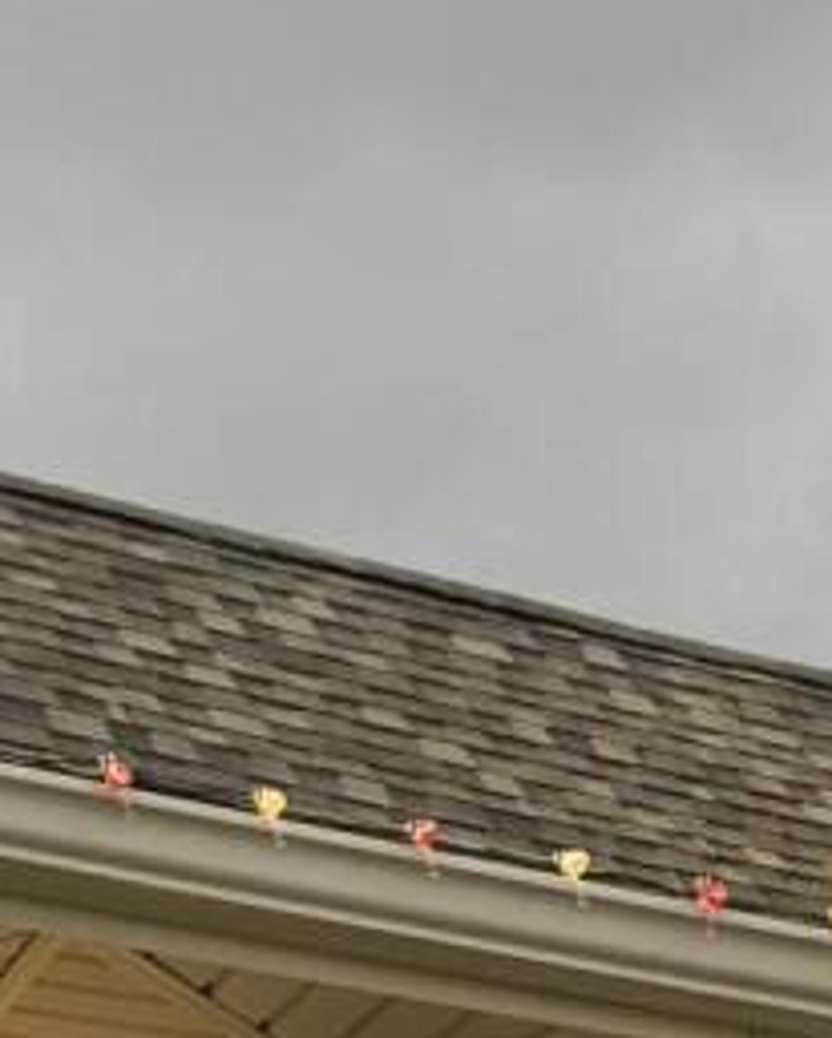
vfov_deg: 9.8
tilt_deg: +9.3
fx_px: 5595
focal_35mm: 182
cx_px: 1248
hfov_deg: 8.3
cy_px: 2108
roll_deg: +0.4
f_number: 1.78
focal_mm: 6.76
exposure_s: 1/132
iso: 50
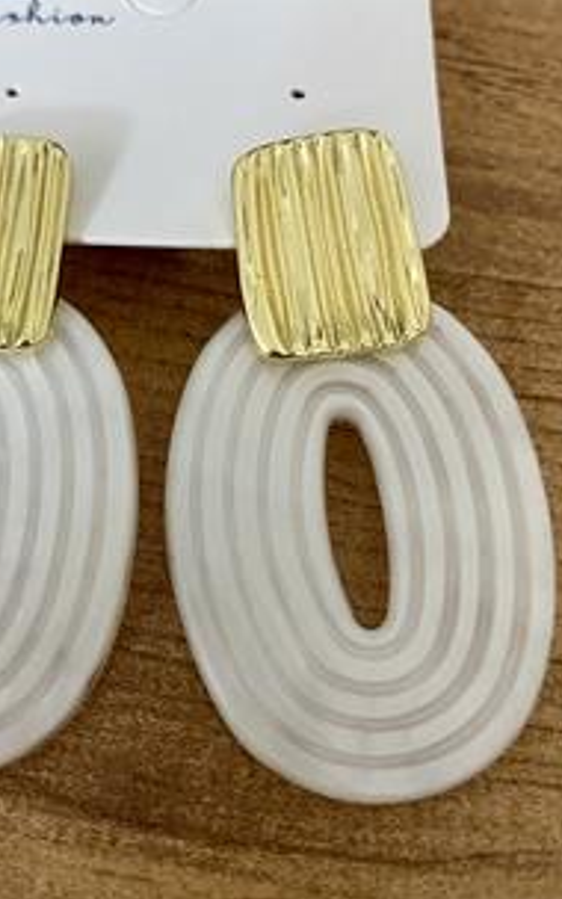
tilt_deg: -61.9
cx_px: 124
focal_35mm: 36
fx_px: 882
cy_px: 386
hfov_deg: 34.4
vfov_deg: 53.8
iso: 500
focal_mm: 4.25
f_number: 1.8
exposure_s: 1/33
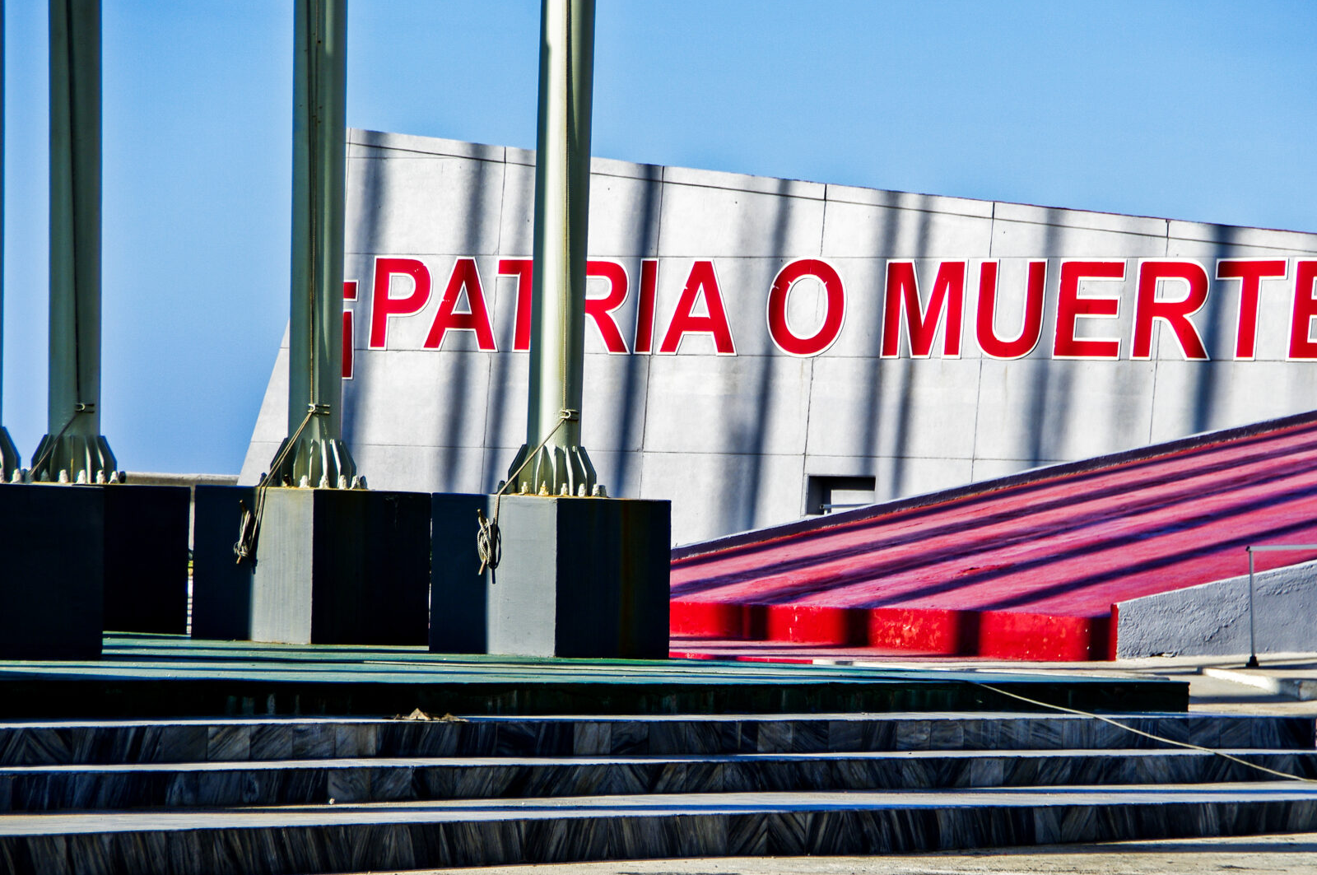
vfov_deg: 6.9
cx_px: 718
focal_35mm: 198
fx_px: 7235
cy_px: 516
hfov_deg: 10.4
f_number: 9.5
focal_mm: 110
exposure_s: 1/350
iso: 100
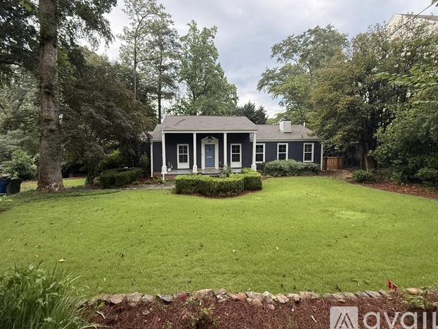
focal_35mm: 15
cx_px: 209
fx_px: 190
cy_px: 159
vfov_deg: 81.7
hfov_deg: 98.1
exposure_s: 1/99
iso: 320
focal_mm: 2.22
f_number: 2.2
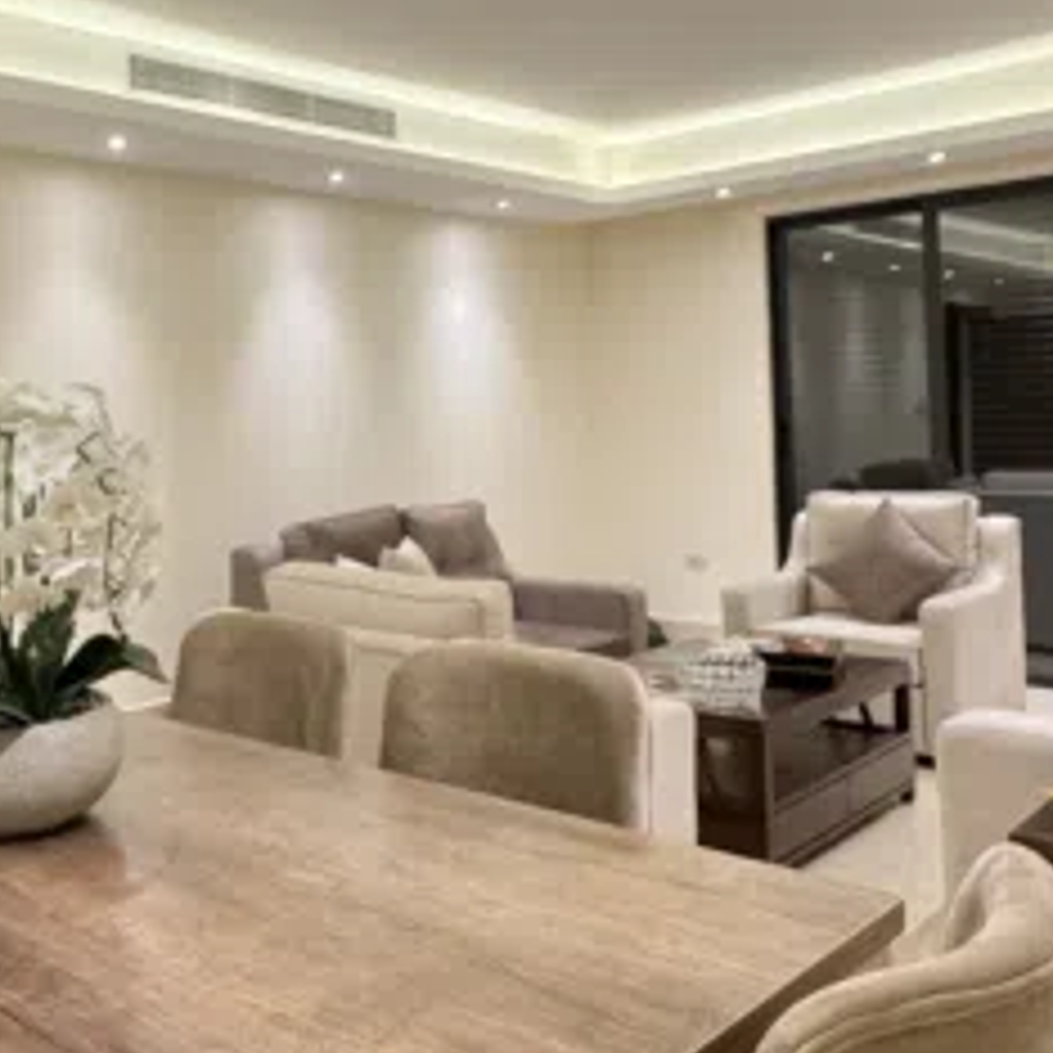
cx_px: 171
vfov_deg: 44.6
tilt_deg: +0.8
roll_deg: +1.1
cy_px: 407
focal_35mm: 37
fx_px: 1273
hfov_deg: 42.4
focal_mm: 2.22
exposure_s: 1/50
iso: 400
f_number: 2.2
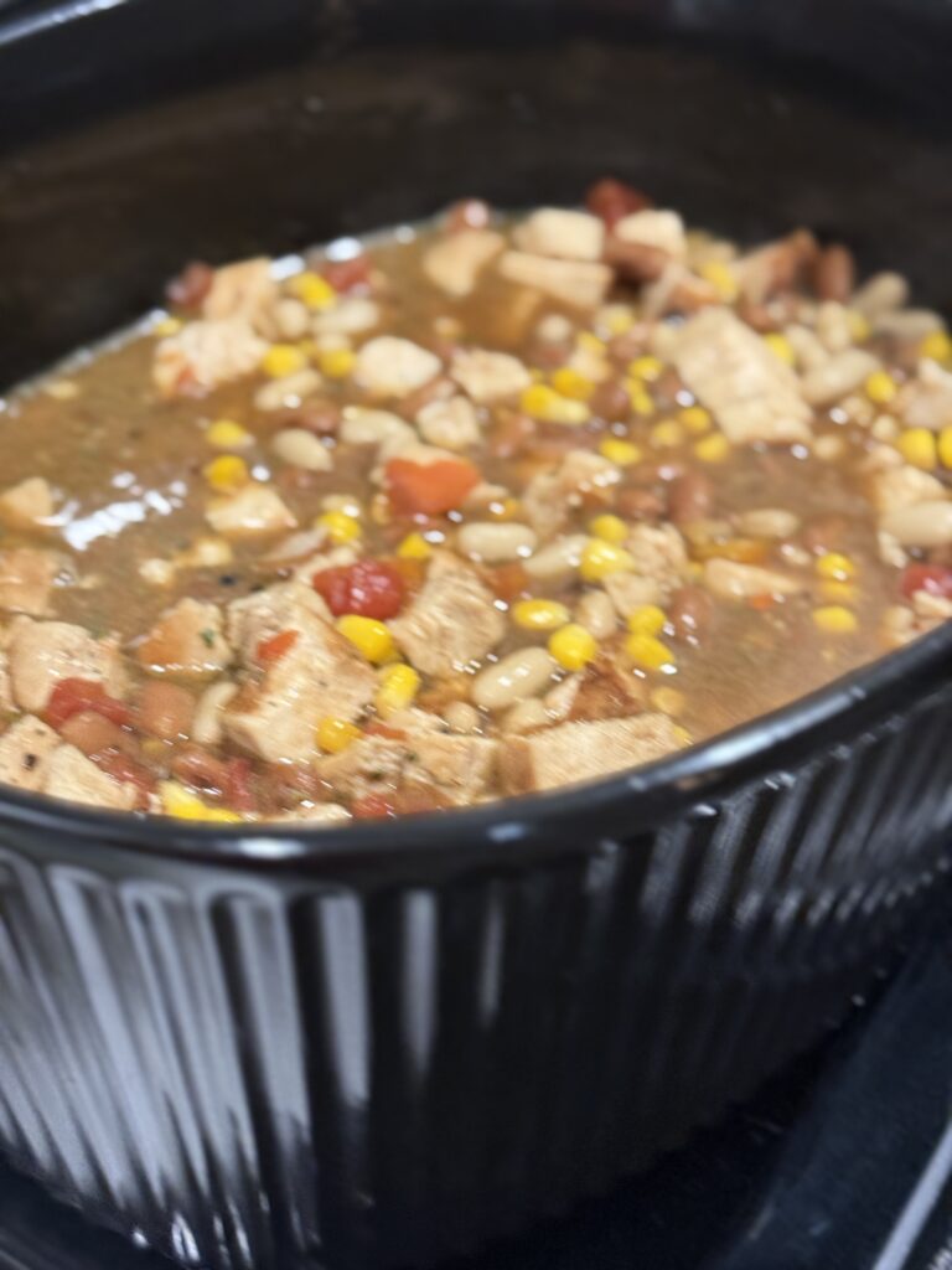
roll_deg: -5.0
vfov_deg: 39.7
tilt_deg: -42.8
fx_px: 1760
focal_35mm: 48
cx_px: 476
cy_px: 635
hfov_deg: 30.3
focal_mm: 6.76
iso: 200
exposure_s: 1/60
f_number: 1.78
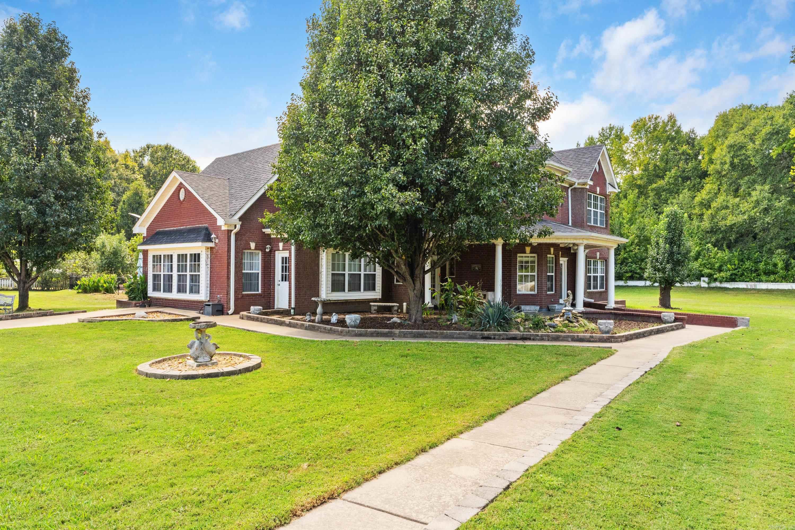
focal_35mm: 24
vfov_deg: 54.0
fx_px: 520
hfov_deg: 74.8
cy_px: 265
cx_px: 398
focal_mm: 15.7
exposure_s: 1/320
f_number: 7.1
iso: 400
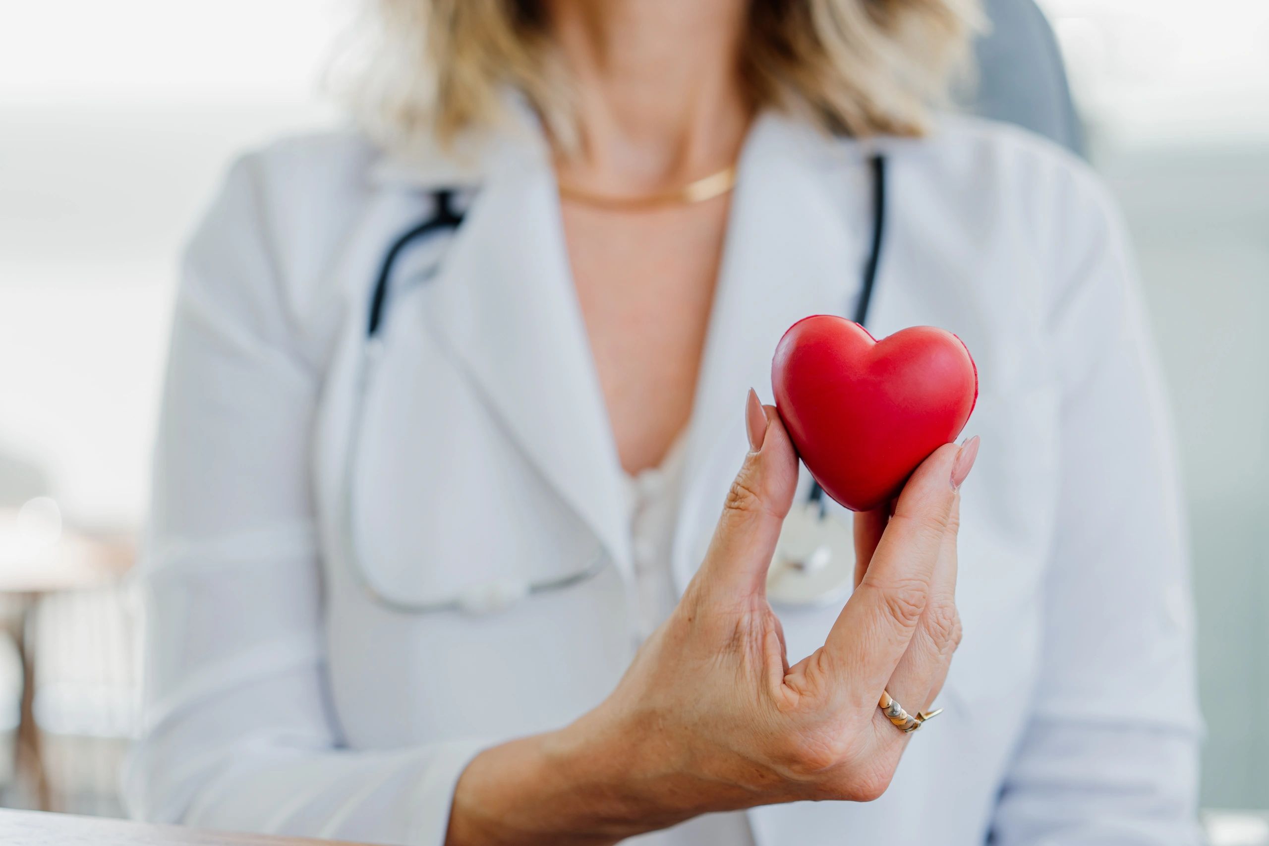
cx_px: 634
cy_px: 423
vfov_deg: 24.6
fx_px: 1939
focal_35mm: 55
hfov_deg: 36.2
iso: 200
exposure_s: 1/125
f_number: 2.8
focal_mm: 55
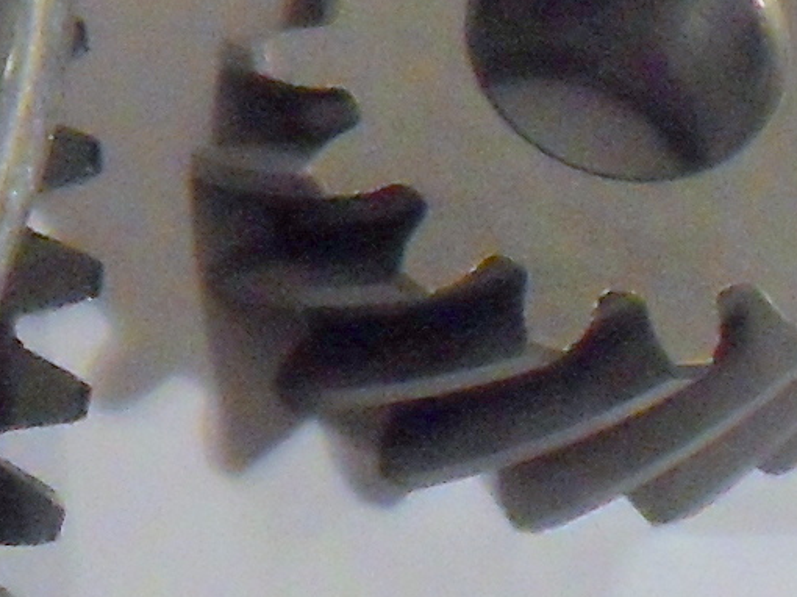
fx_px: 8124
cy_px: 284
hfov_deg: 5.5
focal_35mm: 353
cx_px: -983
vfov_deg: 4.2
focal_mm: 7.9
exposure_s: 1/45
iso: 320
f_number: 4.2
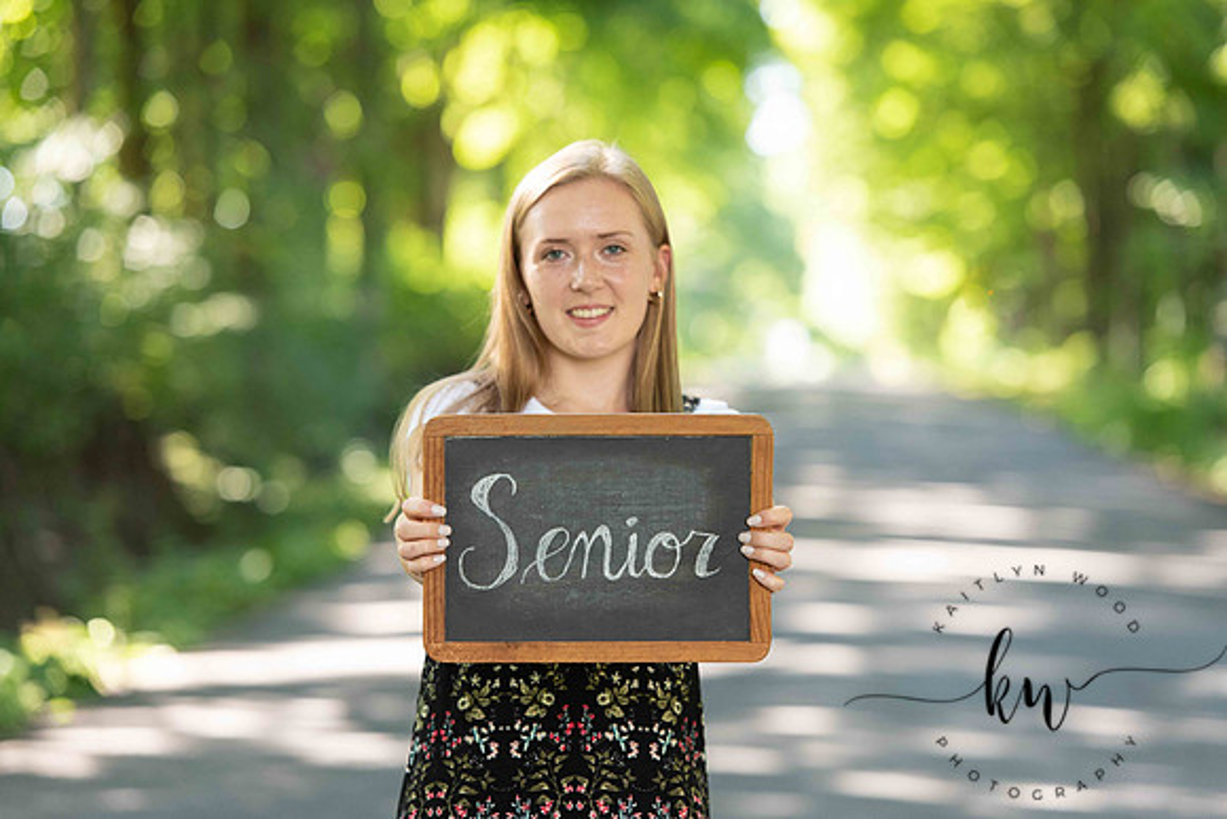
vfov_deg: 9.2
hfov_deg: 13.7
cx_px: 614
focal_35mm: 150
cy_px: 410
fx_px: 5113
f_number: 3.5
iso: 640
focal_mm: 150
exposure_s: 1/200
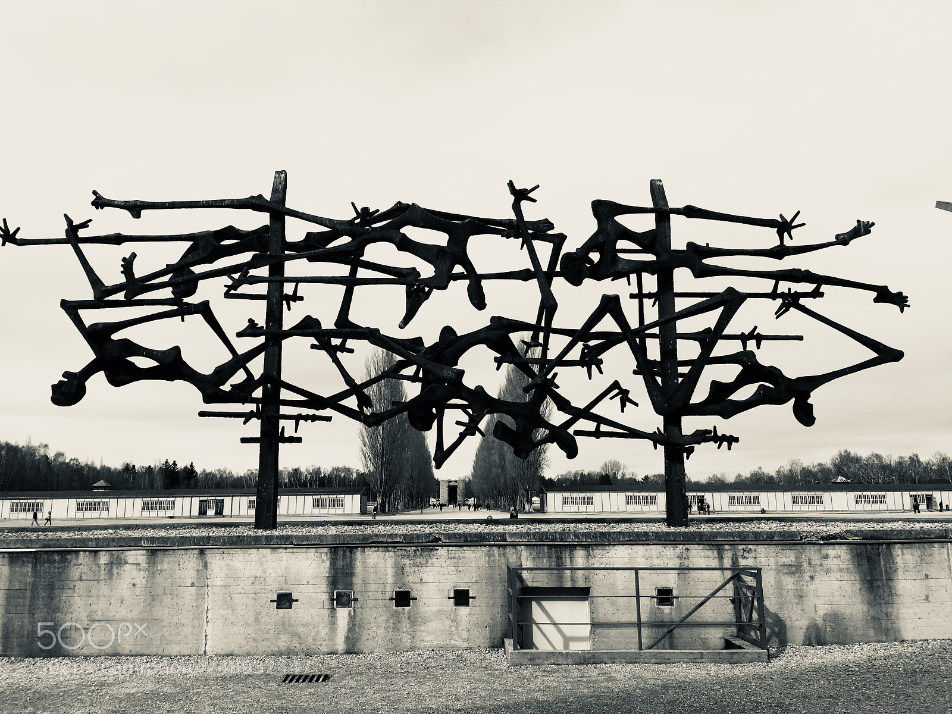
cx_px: 476
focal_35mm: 29
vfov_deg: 48.2
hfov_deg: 61.7
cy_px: 357
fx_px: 798
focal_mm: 4.15
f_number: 2.2
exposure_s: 1/2079
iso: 25
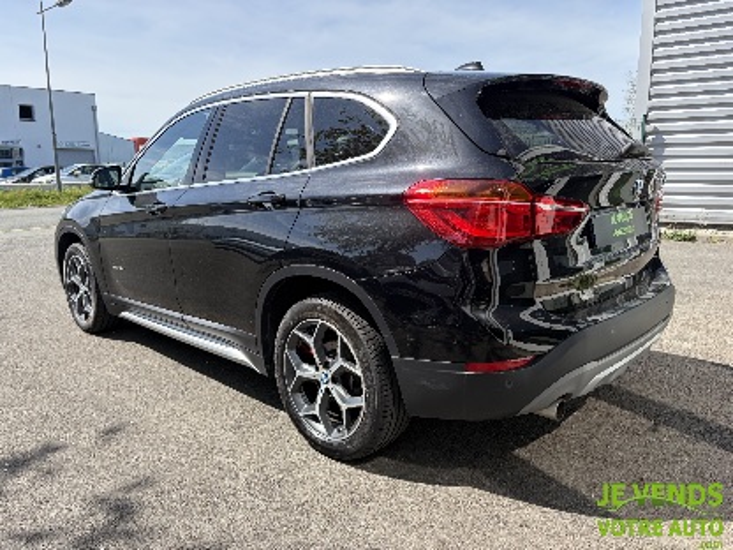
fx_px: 551
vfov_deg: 53.1
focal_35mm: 26
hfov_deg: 67.3
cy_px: 275
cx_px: 366
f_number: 1.6
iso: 64
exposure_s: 1/1953
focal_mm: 5.96
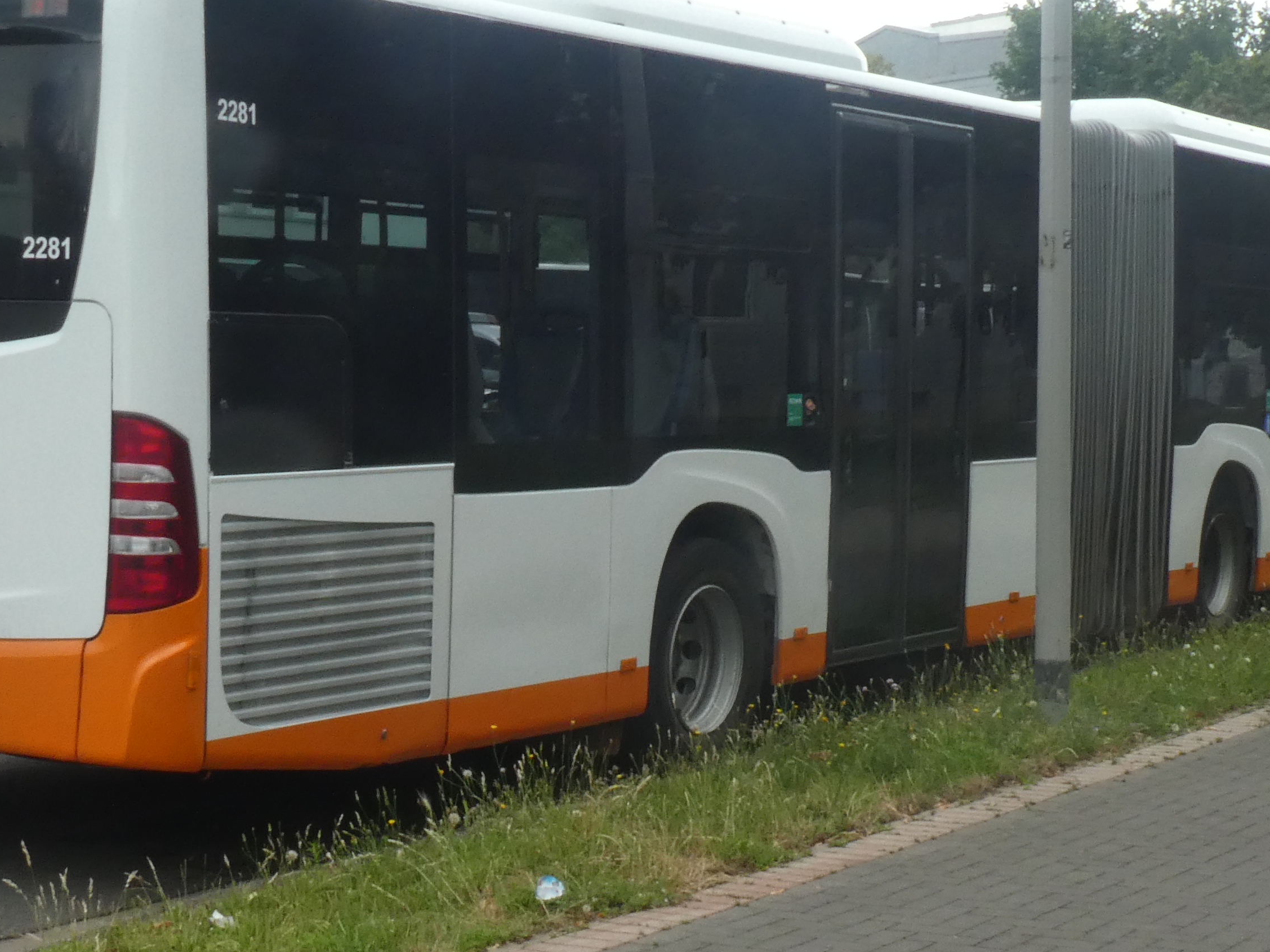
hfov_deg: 25.7
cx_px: 625
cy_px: 587
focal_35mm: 76
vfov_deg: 19.4
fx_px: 2788
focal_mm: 6.3
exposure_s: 1/80
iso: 200
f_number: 3.7
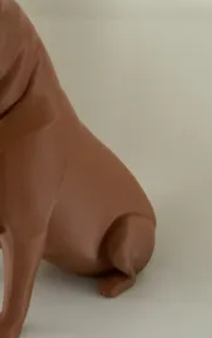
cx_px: 47
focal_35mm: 46
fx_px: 425
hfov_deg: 27.5
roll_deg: -1.9
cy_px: 230
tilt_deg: -22.7
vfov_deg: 42.8
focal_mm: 3
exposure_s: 1/30
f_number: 1.8
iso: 320
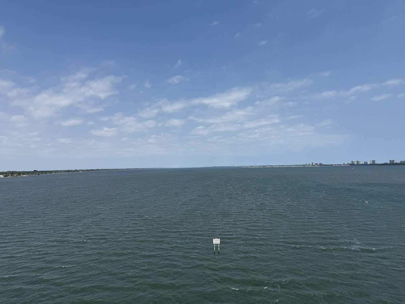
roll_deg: +0.7
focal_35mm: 24
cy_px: 152
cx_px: 202
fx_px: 281
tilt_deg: +1.7
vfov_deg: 56.8
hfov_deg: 71.6
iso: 80
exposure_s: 1/9091
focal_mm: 6.76
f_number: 1.78
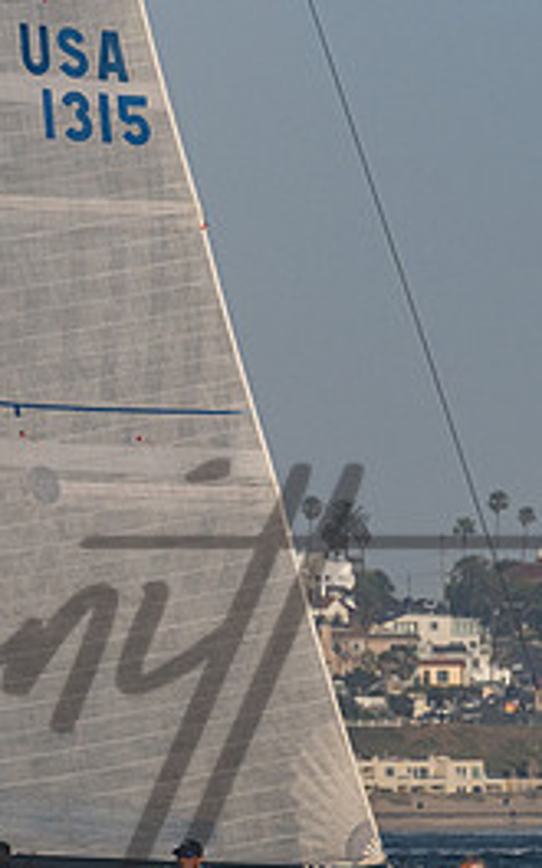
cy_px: 506
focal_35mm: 649
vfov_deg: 3.2
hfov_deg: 2.0
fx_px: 15338
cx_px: -30
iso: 400
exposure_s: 1/1250
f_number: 8
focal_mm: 200
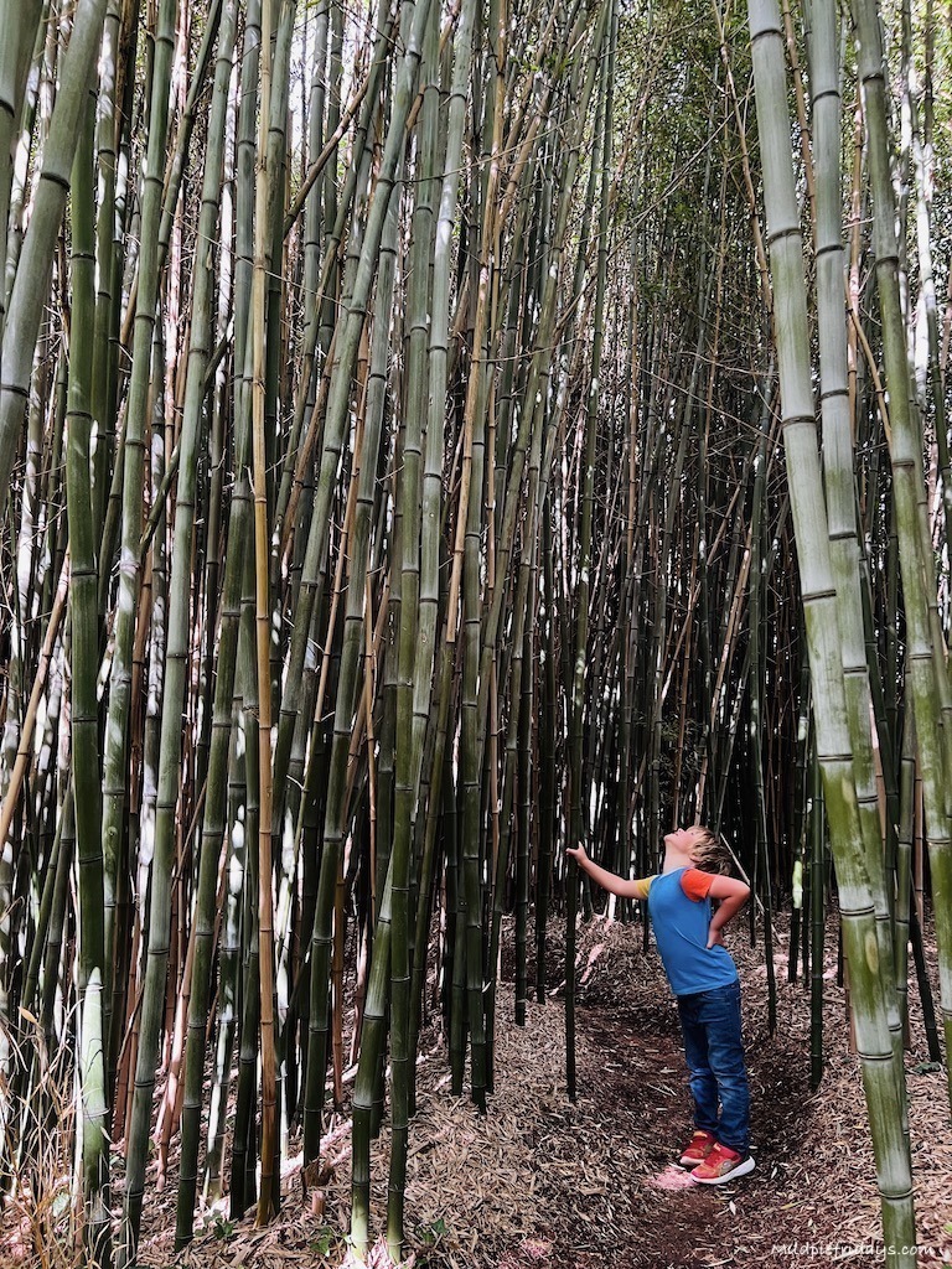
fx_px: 953
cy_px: 634
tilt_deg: +9.7
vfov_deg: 67.3
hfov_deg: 53.1
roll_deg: +1.8
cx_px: 476
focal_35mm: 26
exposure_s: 1/60
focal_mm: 5.7
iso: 200
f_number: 1.5
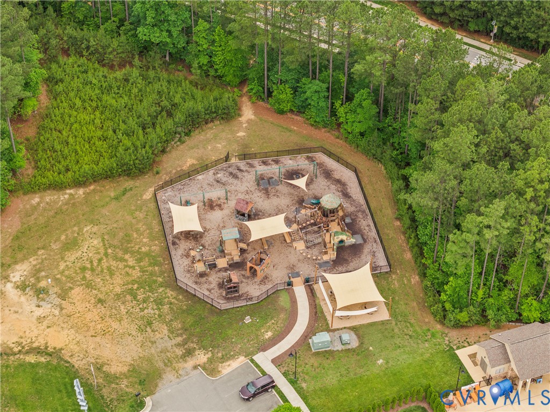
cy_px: 206
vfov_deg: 21.0
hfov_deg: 27.8
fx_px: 1112
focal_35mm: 70
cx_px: 275
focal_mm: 19.35
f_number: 2.8
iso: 400
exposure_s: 1/15
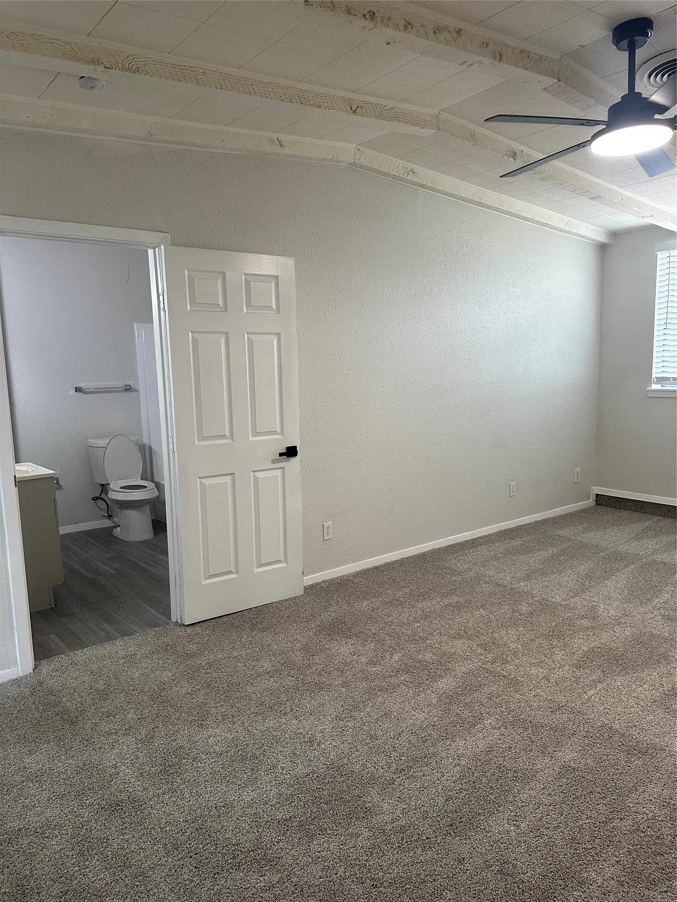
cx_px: 338
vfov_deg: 71.6
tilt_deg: -7.6
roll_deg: +1.6
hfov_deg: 56.8
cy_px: 451
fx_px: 626
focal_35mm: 24
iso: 200
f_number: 1.78
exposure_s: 1/120
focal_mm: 6.86
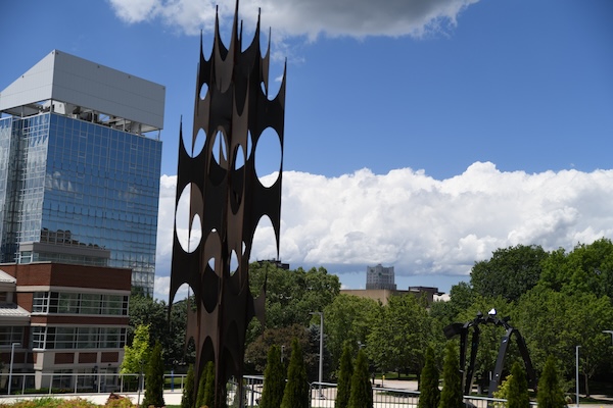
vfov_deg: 28.1
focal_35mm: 48
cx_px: 306
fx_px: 817
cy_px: 204
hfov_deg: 41.1
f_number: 2.8
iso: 200
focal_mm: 48
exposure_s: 1/8000
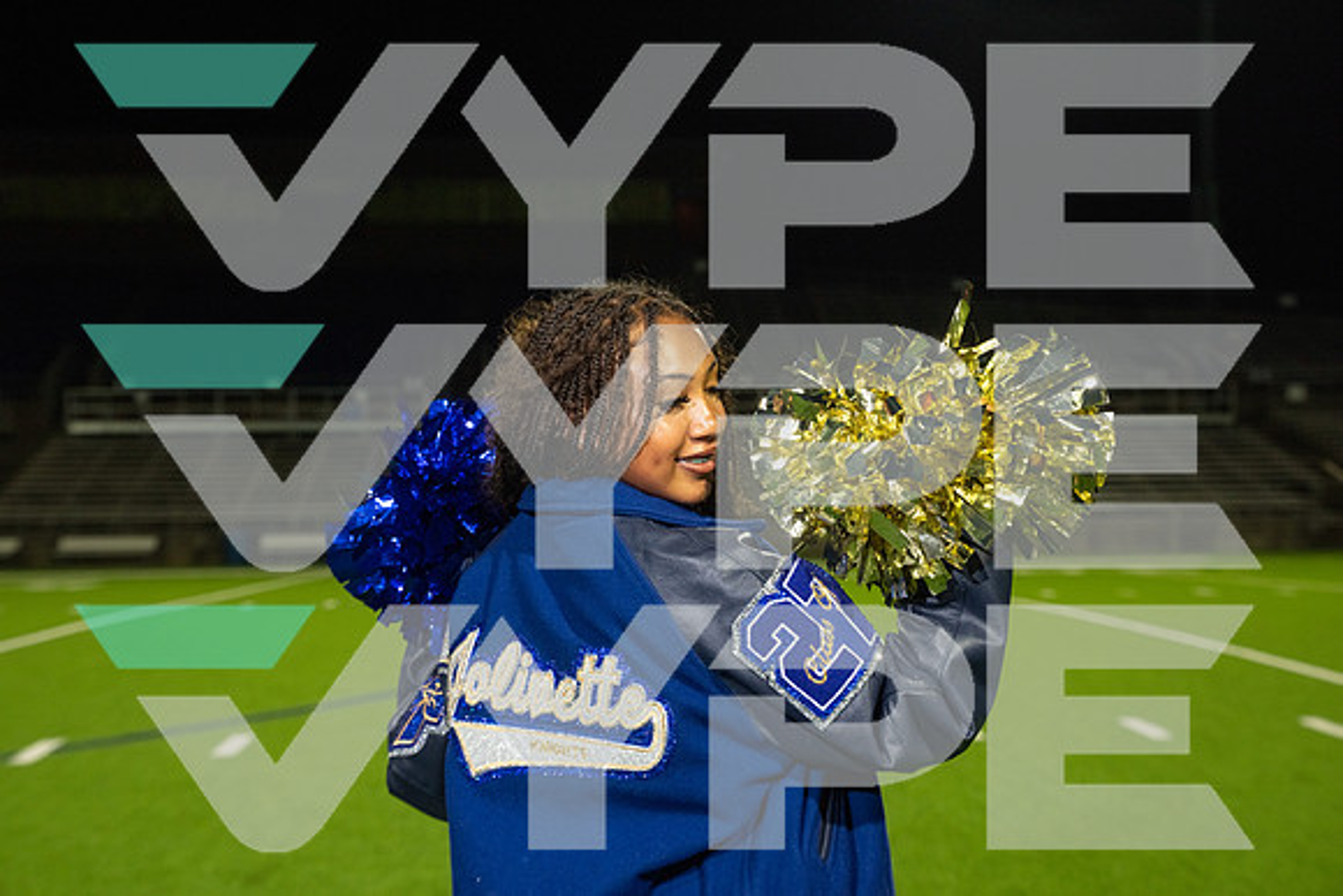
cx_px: 672
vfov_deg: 25.1
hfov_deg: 36.9
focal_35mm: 54
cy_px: 448
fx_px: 2015
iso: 1000
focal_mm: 54
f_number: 4.5
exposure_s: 1/200
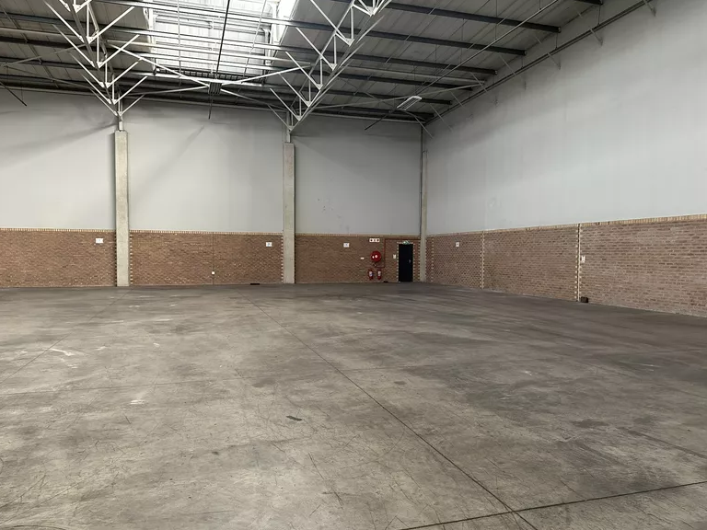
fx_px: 511
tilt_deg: -3.2
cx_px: 341
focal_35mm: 25
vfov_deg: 54.9
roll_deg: -0.8
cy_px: 272
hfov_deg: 69.4
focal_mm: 6.86
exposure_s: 1/60
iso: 250
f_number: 1.78
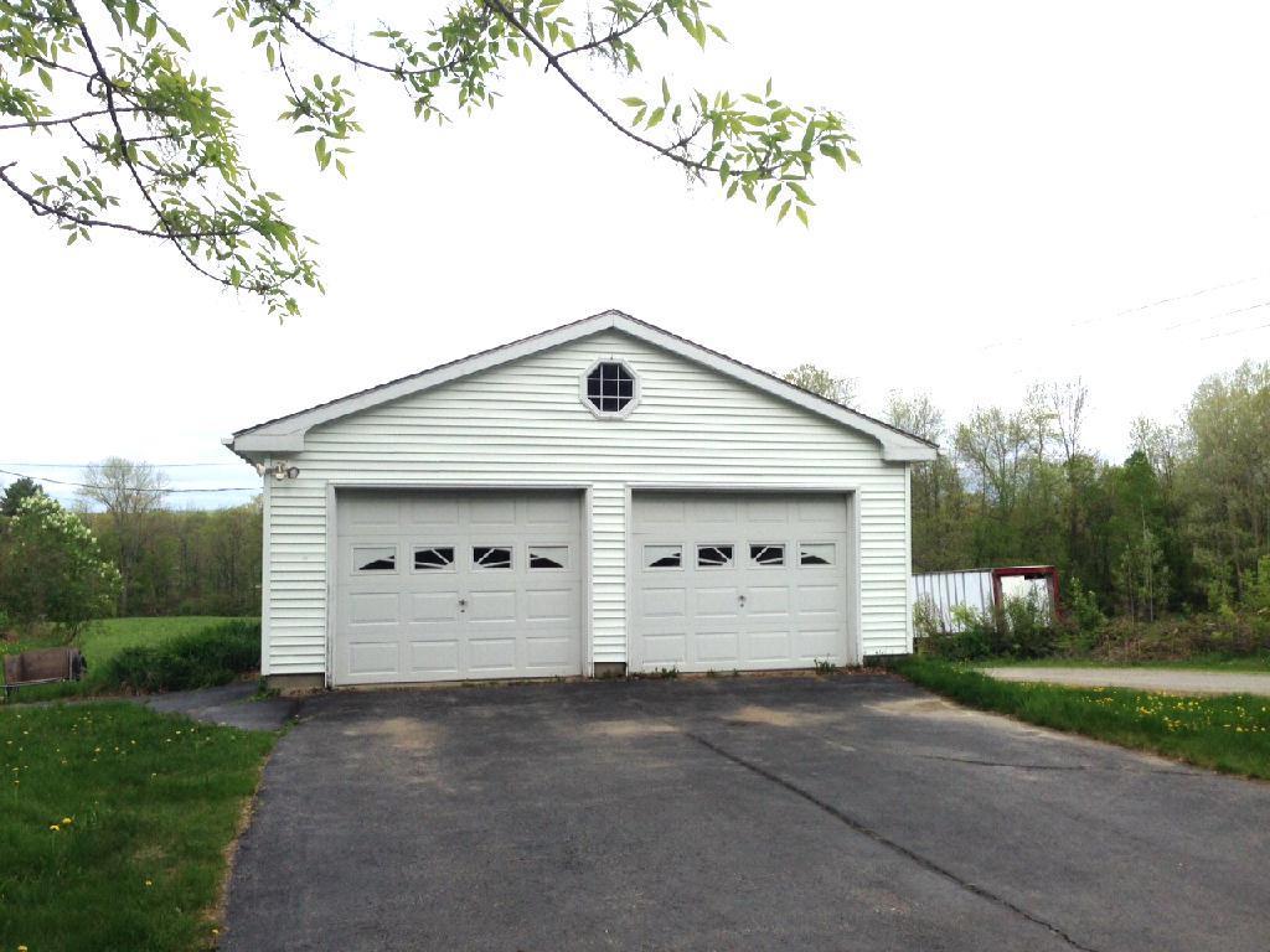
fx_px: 1211
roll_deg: -0.1
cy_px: 476
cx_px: 635
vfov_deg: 42.9
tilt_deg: +1.8
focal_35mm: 33
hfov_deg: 55.4
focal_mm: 4.12
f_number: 2.4
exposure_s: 1/1869
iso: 50
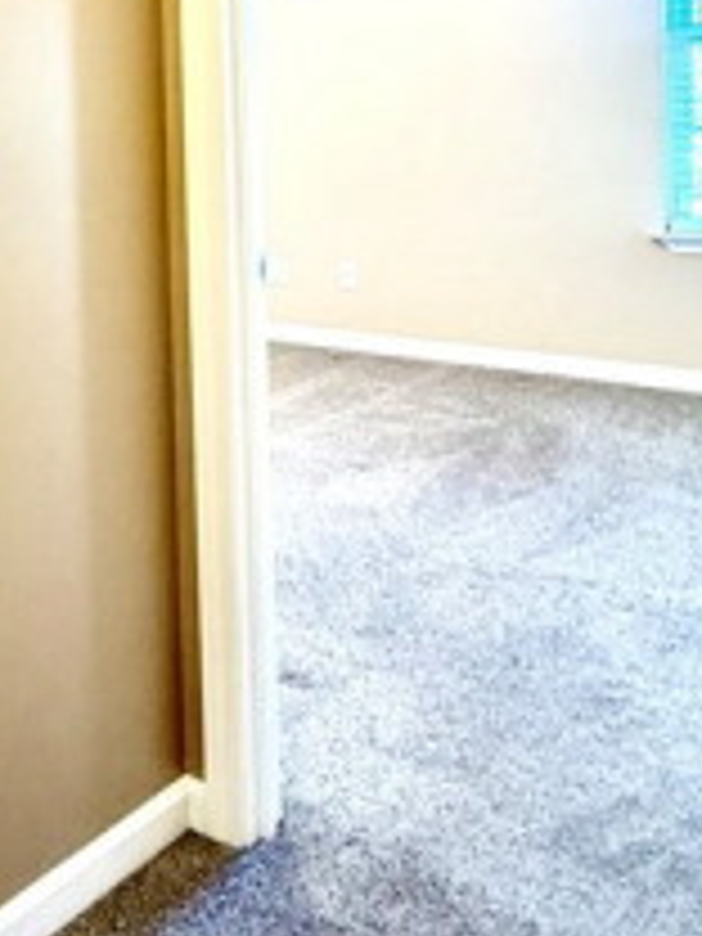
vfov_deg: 40.2
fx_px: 1217
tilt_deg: -1.6
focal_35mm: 45
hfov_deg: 26.0
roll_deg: +2.2
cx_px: -279
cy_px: 173
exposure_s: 1/60
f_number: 2.2
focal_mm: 2.22
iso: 320
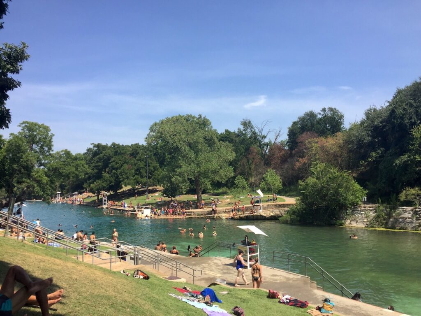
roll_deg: -0.4
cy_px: 158
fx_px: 353
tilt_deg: +5.4
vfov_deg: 48.2
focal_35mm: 29
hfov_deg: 61.7
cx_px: 210
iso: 32
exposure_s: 1/1647
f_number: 2.2
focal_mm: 4.15
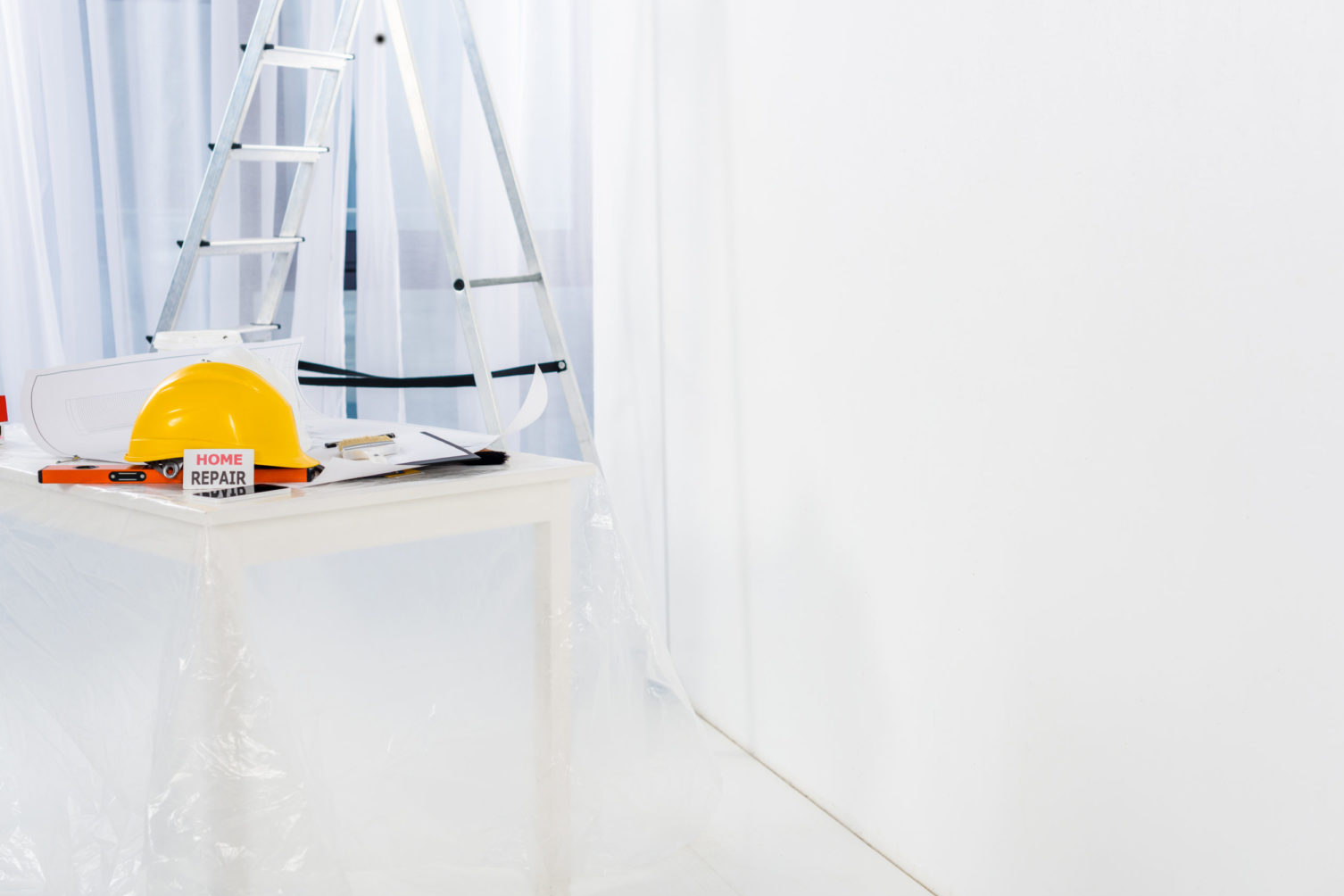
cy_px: 449
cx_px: 671
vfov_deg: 26.5
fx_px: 1904
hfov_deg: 38.9
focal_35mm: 51
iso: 100
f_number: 4.5
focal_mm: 50
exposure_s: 1/160
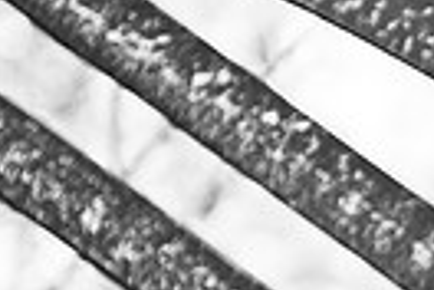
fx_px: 5557
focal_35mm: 461
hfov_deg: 4.4
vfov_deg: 3.0
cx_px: 815
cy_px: 351
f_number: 2.8
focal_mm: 70
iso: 200
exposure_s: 1/125
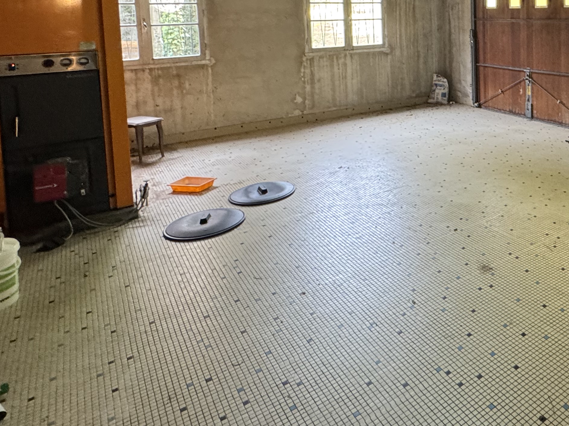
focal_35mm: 30
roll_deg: +1.3
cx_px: 493
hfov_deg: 53.8
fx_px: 493
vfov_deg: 43.0
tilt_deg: -3.6
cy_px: 45
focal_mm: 2.22
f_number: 2.2
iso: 320
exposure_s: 1/50
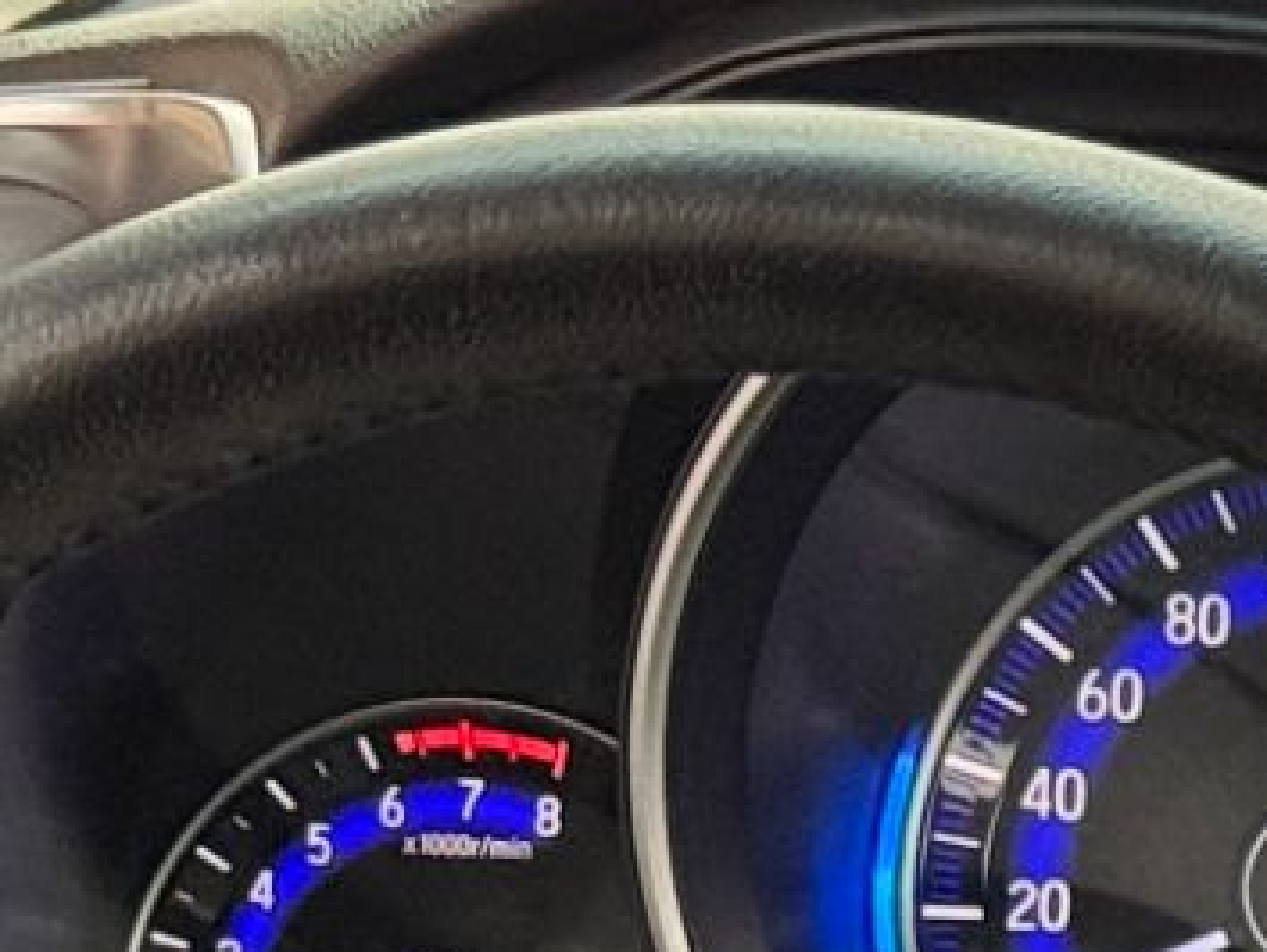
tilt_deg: -19.6
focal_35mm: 260
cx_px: 2348
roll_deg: -0.9
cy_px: 1918
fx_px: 9523
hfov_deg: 7.4
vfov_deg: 5.6
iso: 500
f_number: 1.78
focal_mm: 6.76
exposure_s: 1/40
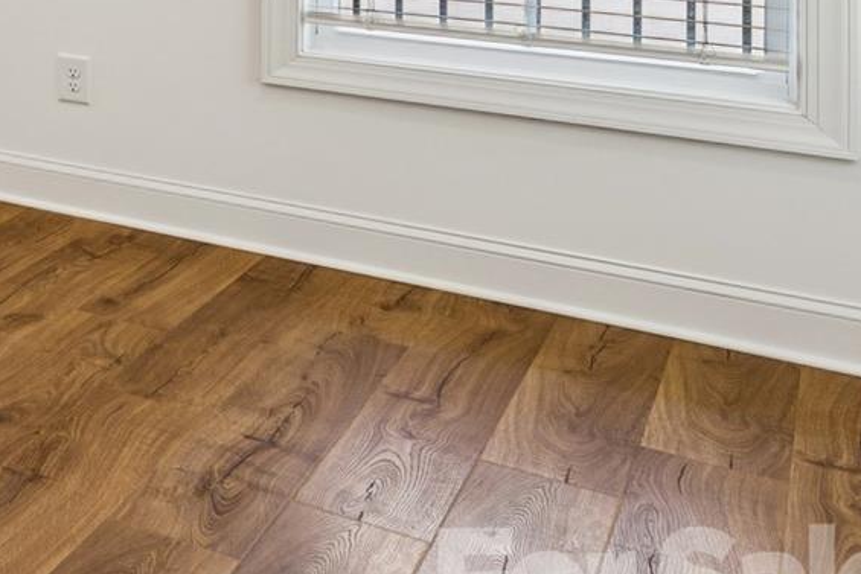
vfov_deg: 20.3
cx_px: -637
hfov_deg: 22.3
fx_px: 1439
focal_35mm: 60
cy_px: -212
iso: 100
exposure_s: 1/10
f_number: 9
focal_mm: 16.6
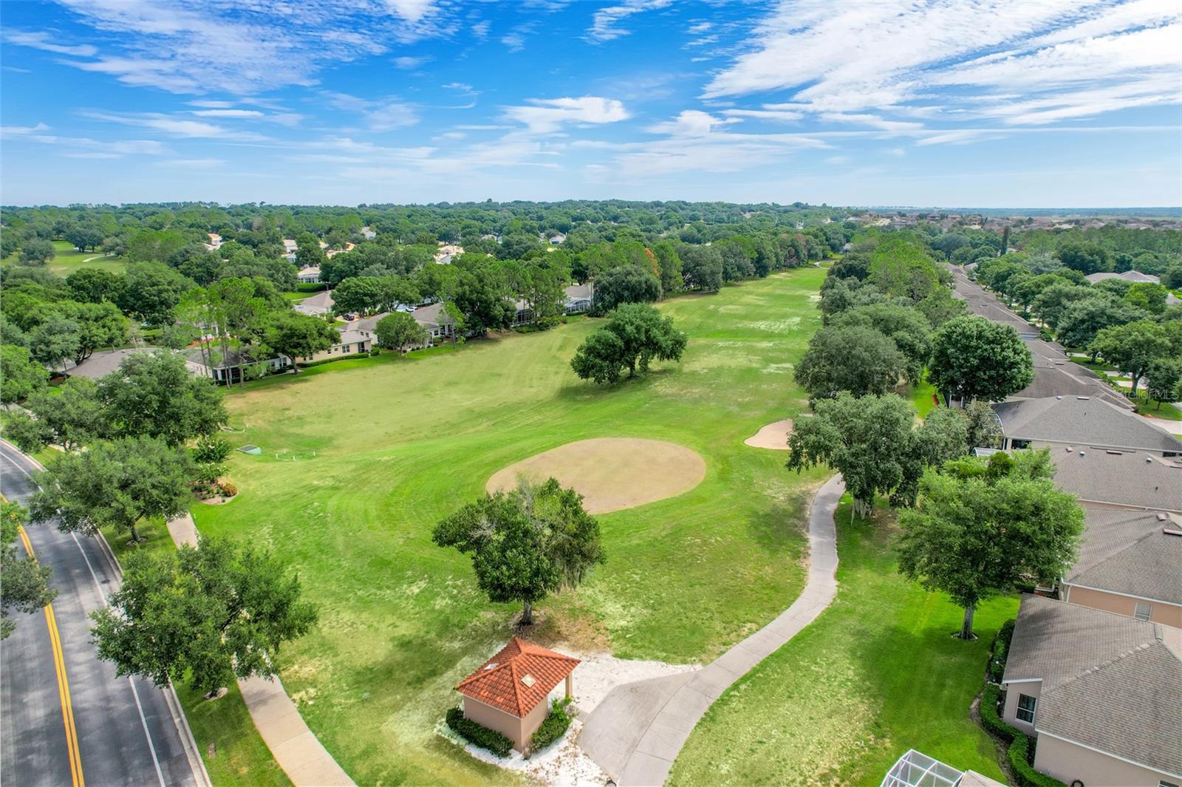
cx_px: 591
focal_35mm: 22
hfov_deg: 78.6
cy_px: 394
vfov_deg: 57.2
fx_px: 722
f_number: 2.8
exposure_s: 1/350
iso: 110
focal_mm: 8.38
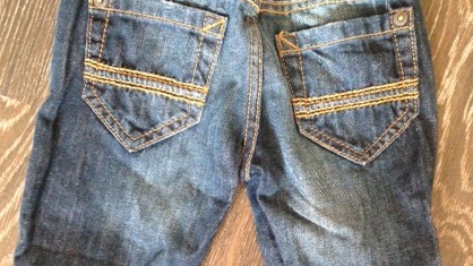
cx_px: 242
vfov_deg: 21.3
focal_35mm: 55
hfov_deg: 37.9
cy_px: 244
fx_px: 690
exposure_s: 1/20
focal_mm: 4.13
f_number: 2.4
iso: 400
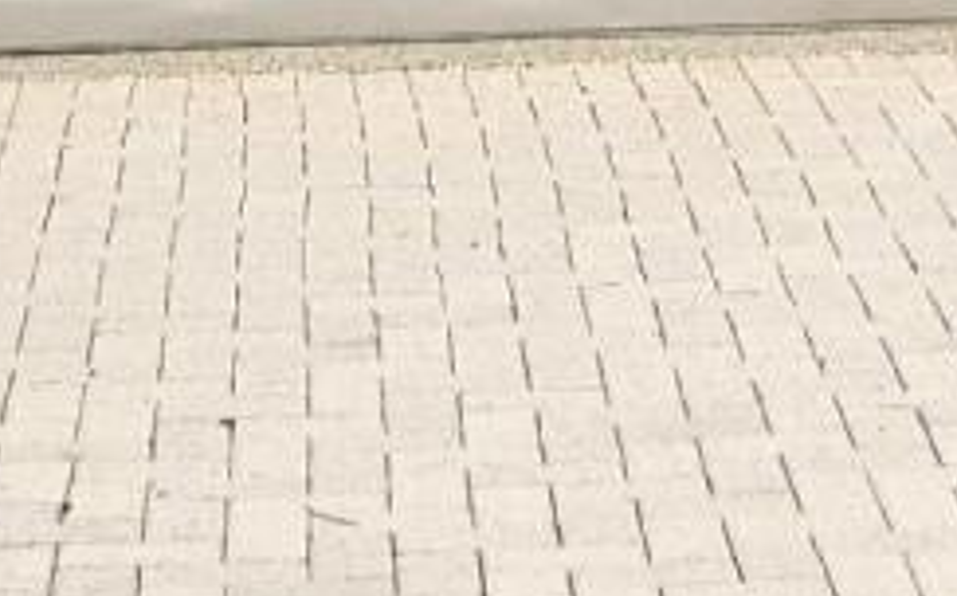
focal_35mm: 200
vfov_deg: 6.3
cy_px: -698
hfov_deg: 10.4
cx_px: 933
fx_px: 5211
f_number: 1.8
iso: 25
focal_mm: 5.4
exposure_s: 1/5259
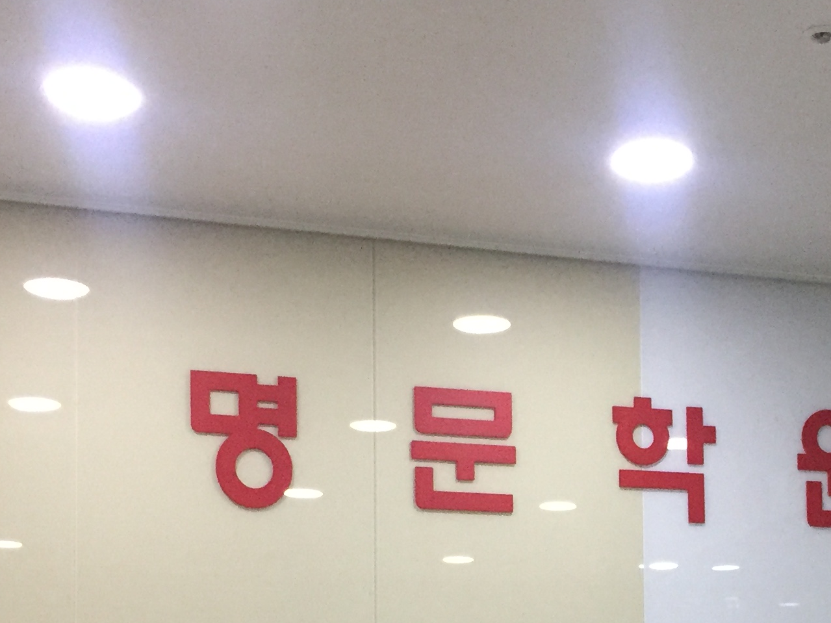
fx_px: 1776
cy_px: 703
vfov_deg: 19.0
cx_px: 614
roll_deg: +0.4
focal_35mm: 74
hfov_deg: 26.0
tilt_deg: +2.6
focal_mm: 4.15
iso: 200
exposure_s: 1/30
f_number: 2.2
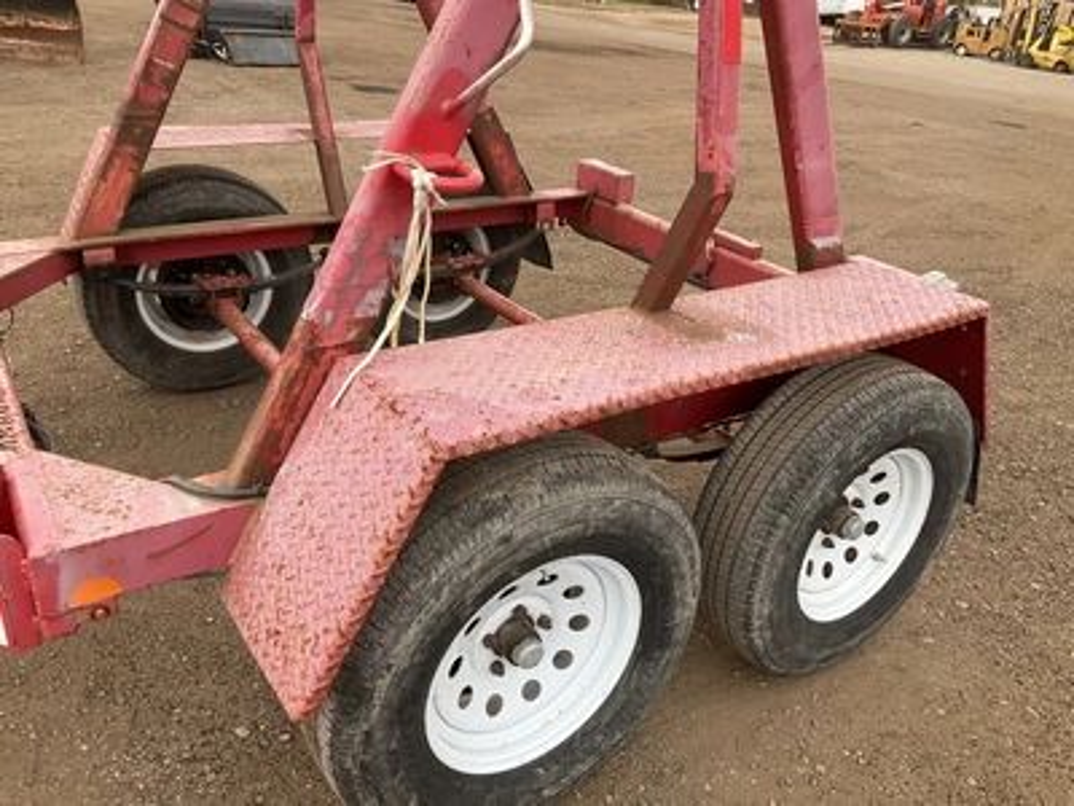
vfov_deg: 48.2
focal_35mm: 29
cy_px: 403
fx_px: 900
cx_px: 537
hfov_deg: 61.7
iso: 32
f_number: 1.8
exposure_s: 1/122
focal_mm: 3
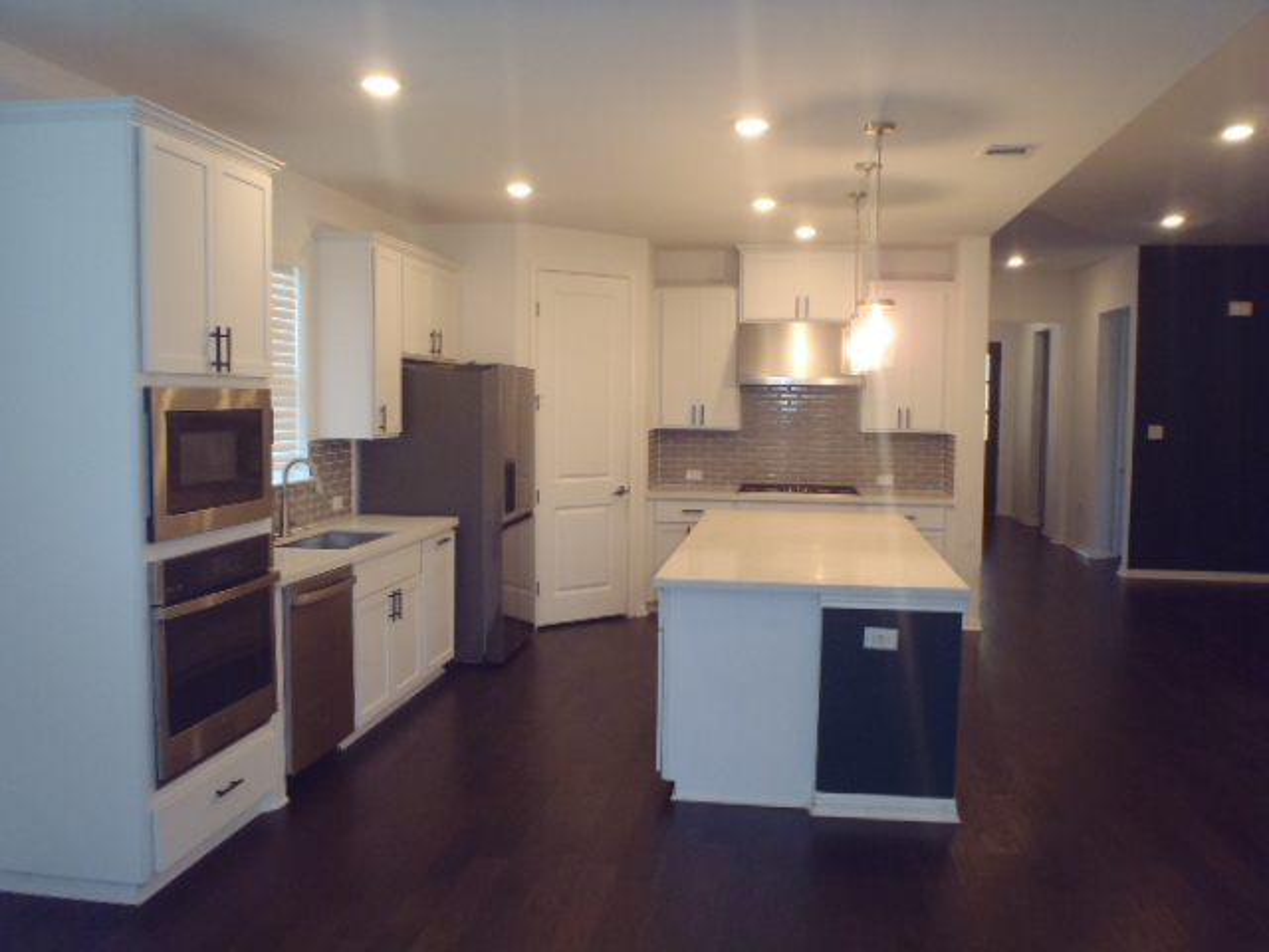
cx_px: 634
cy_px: 476
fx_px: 1026
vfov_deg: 49.7
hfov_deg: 63.4
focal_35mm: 28
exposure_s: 1/30
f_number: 3.9
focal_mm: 5
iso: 250
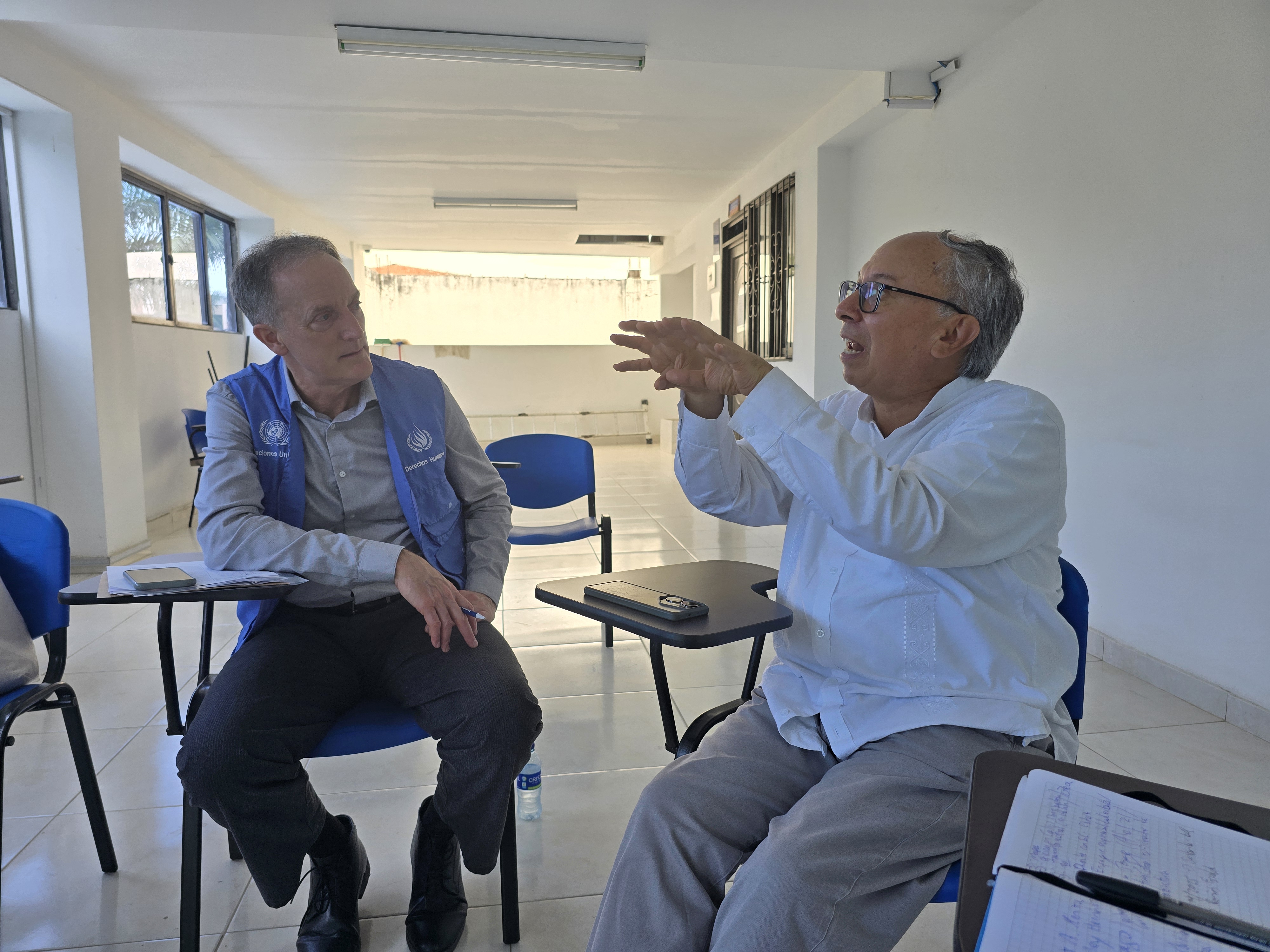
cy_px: 476
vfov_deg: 58.9
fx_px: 844
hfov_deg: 73.9
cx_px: 635
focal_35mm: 23
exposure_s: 1/180
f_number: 1.7
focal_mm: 6.3
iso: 20
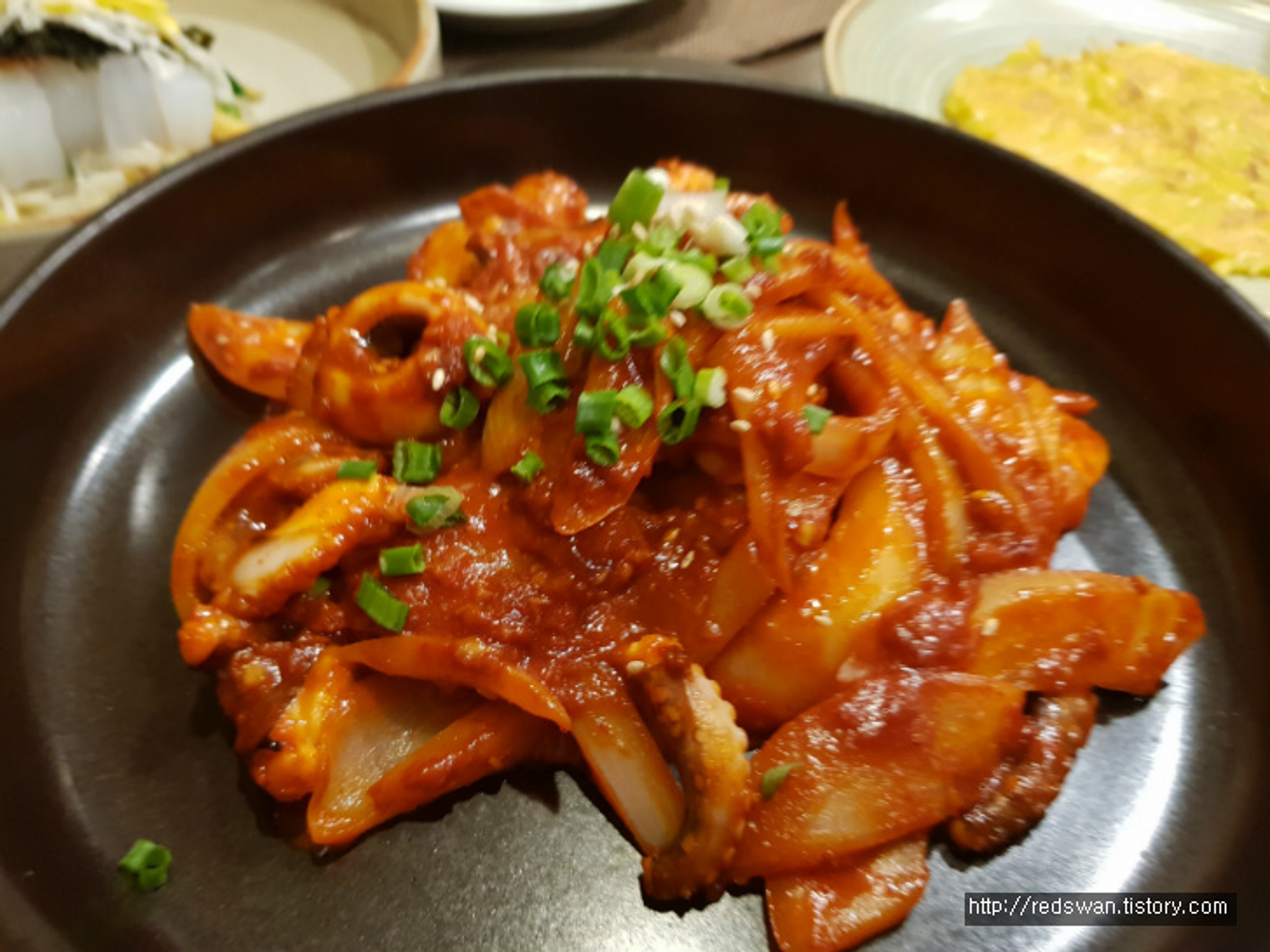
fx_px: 954
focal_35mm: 26
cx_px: 635
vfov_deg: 53.1
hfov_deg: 67.3
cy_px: 476
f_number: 1.7
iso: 200
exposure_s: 1/12
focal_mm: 4.2
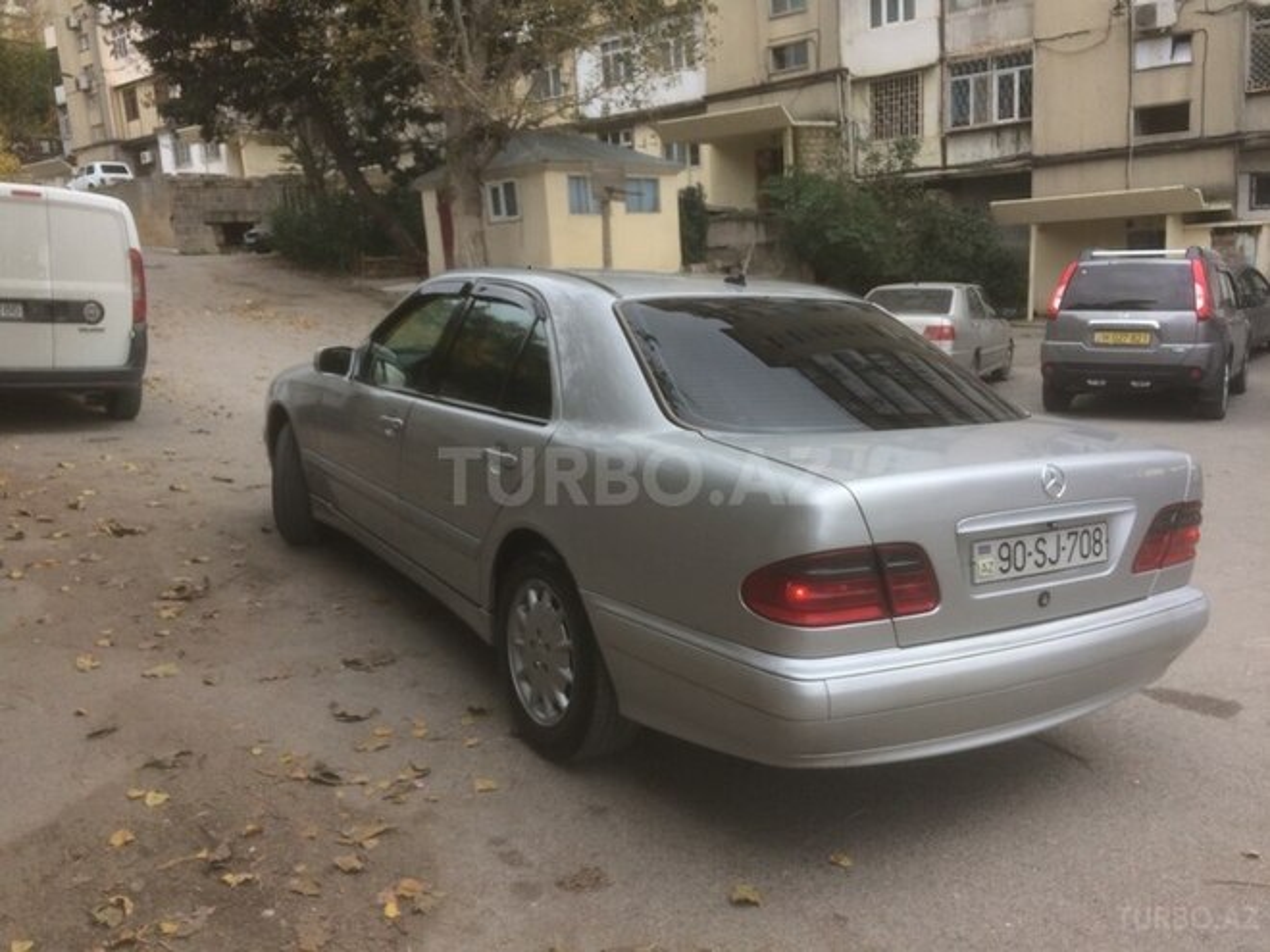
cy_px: 476
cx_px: 635
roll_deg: +3.8
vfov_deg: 48.2
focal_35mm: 29
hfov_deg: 61.7
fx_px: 1064
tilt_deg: -9.1
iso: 32
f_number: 2.2
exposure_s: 1/291
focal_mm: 4.15
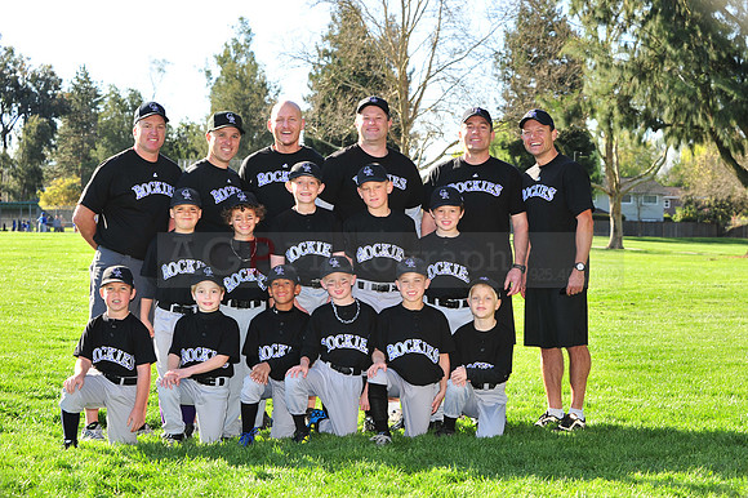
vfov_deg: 17.0
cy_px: 249
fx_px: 1661
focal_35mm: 80
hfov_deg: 25.4
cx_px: 374
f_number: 8
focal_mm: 80
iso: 200
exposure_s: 1/160
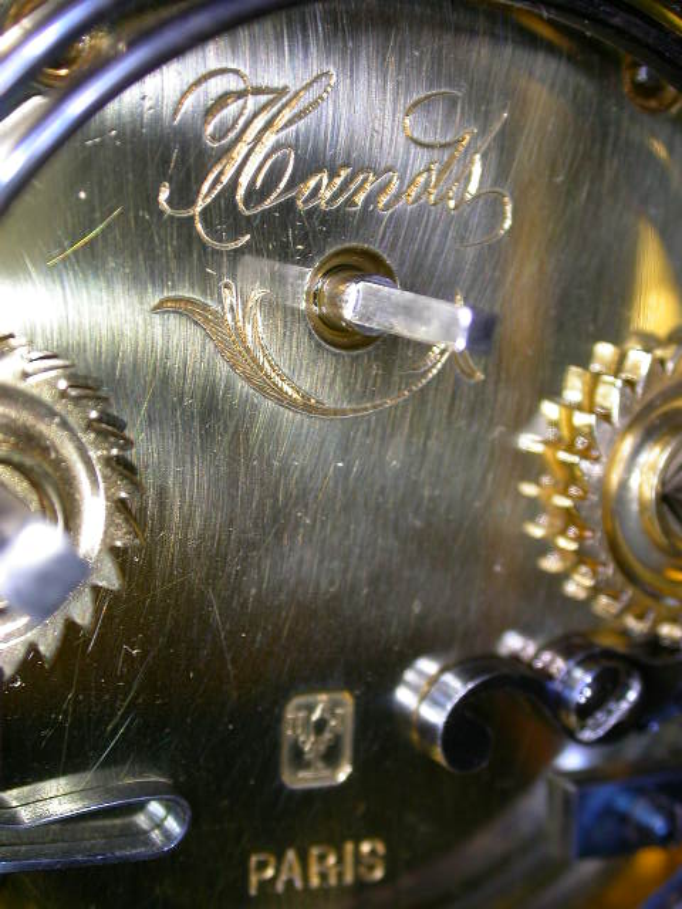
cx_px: 341
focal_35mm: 80
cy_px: 454
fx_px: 2102
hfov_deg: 18.4
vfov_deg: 24.4
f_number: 3.5
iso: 100
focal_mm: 16.6
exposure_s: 1/21.7
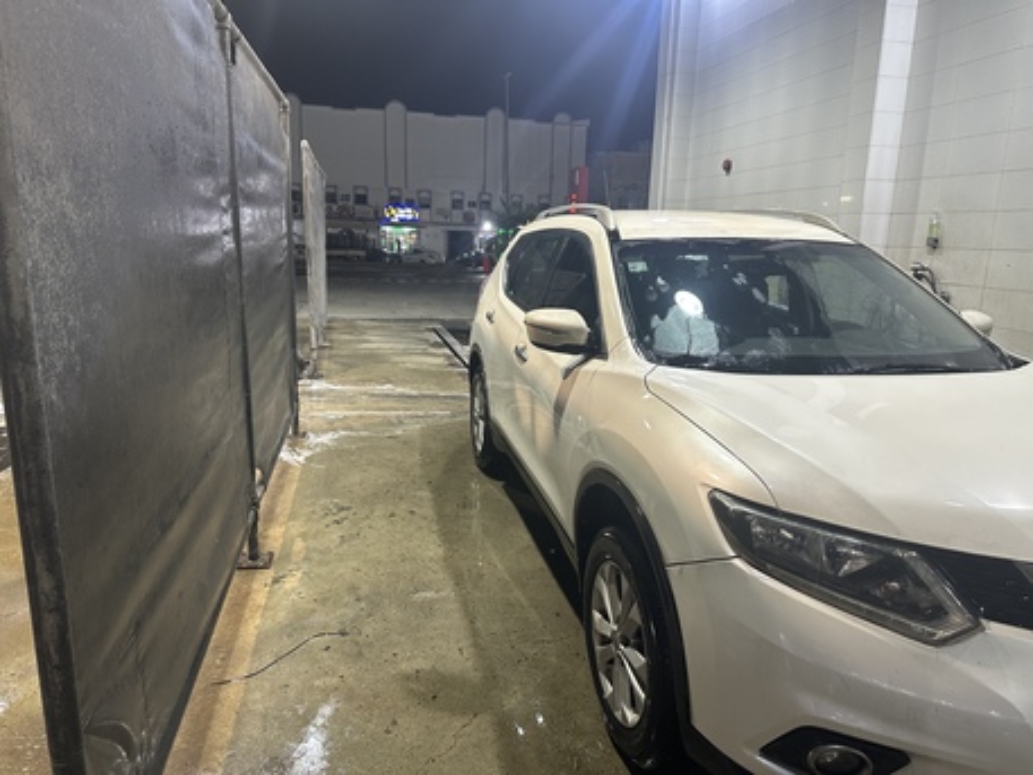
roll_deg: -1.2
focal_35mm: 24
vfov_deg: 56.8
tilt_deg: -12.8
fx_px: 716
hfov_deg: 71.6
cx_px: 516
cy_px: 388
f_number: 1.78
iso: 200
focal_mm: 6.86
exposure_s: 1/120
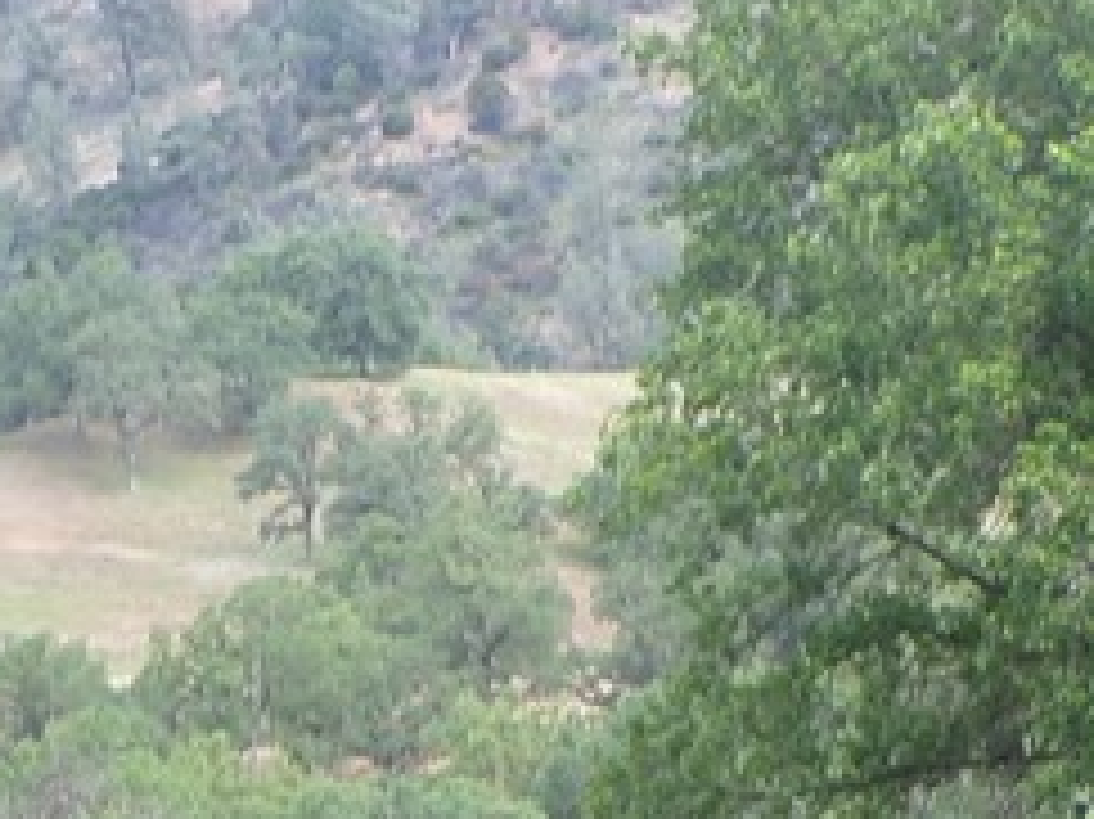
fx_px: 7455
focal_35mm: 236
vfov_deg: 6.1
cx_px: 644
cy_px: 1570
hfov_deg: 8.4
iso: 100
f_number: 3.7
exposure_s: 1/180
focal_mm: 10.1
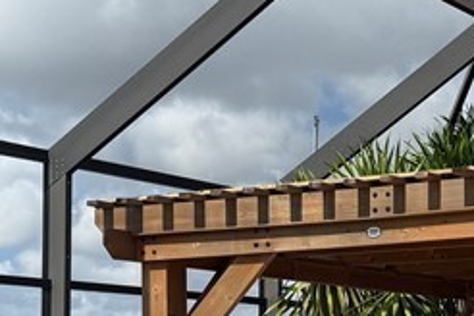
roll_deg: +0.5
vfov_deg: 13.0
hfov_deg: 18.7
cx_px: 555
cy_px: 304
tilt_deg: +3.0
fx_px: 1369
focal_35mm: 104
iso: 80
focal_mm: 6.76
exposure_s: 1/3759
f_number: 1.78
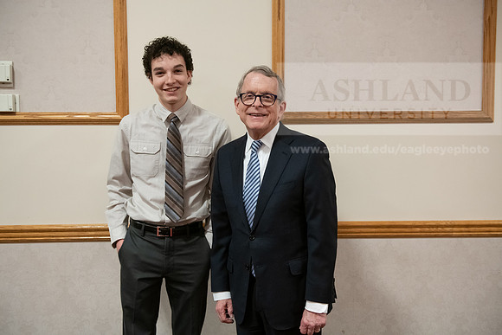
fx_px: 558
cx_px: 251
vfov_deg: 33.4
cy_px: 168
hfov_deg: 48.4
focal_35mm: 40
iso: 2500
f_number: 3.5
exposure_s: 1/200
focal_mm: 40
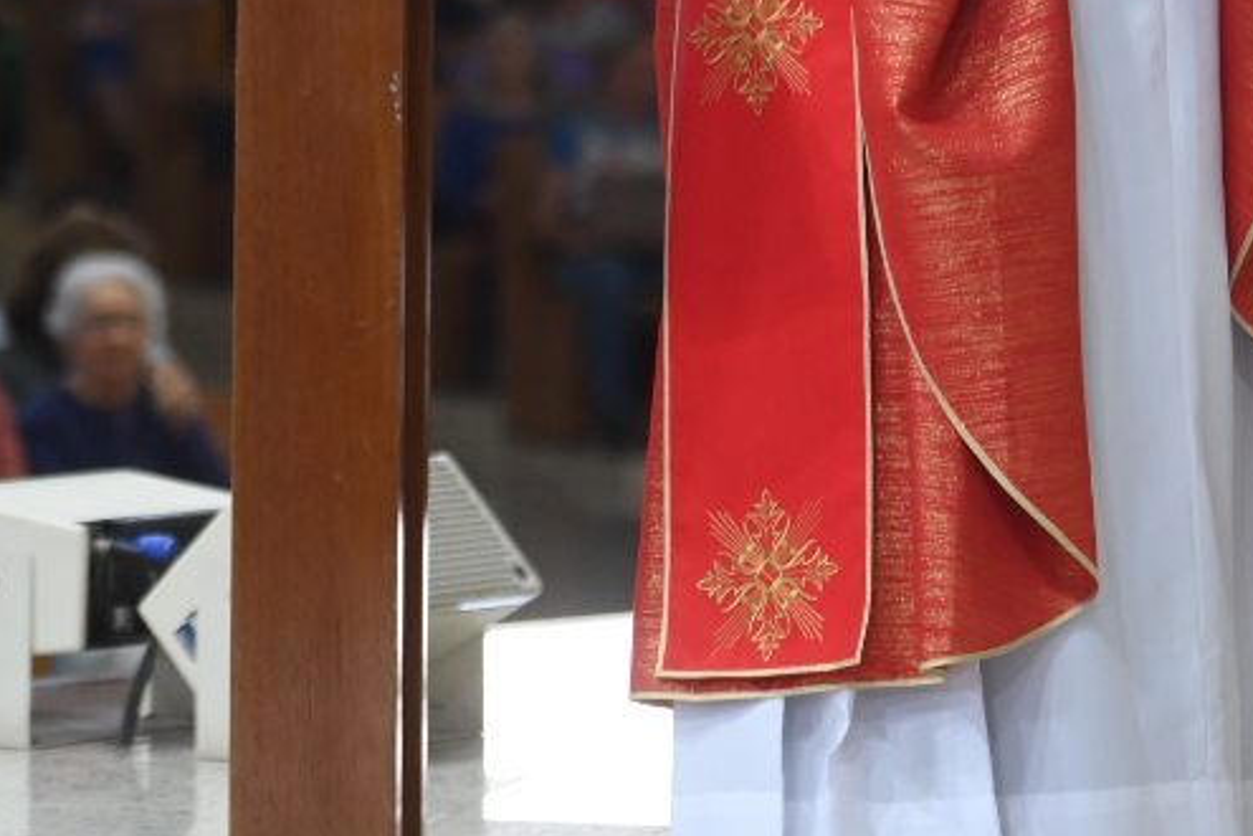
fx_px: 11624
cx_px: -284
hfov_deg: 6.1
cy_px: -284
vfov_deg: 4.1
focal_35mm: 334
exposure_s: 1/400
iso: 1600
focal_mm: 102
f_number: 2.8
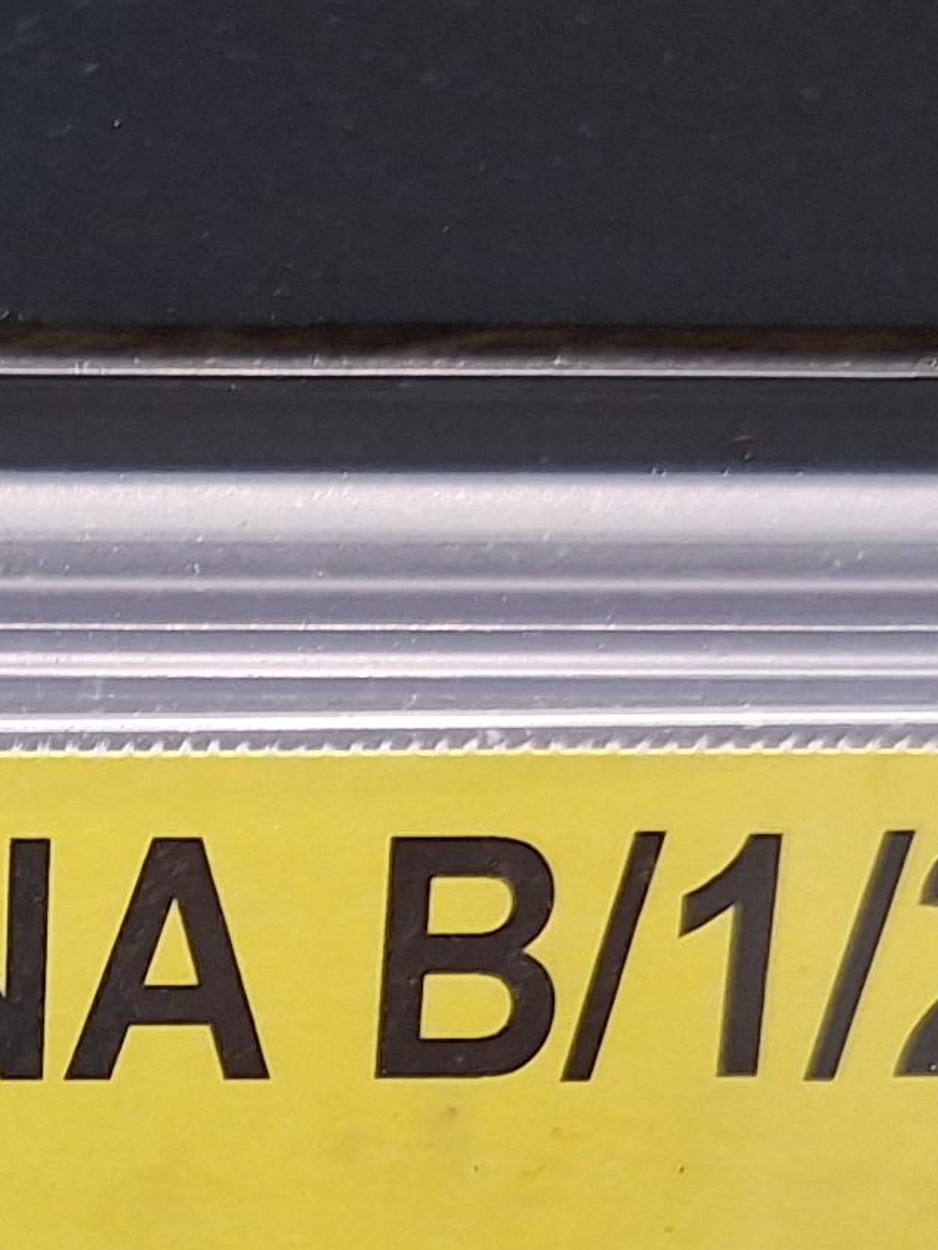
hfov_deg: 12.9
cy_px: 1388
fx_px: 4009
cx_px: -247
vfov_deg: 17.1
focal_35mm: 111
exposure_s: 1/50
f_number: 1.8
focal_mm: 5.54
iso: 40
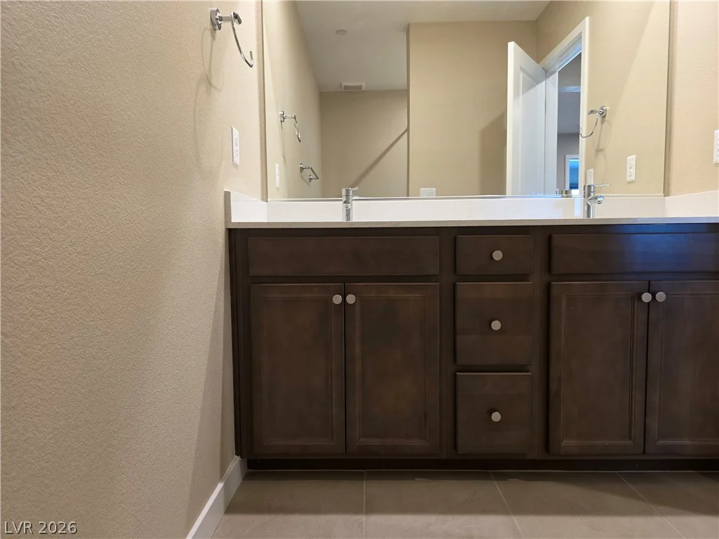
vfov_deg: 58.9
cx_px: 360
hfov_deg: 73.9
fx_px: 478
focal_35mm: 23
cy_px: 270
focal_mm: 6.3
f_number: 1.7
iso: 250
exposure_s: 1/120
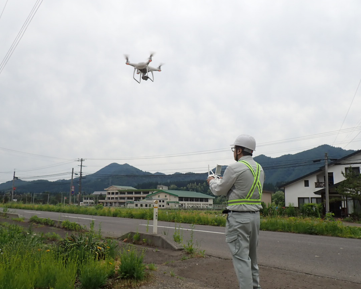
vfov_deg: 50.0
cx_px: 181
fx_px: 310
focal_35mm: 29
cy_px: 151
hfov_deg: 60.4
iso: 100
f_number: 2.8
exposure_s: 1/800
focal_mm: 4.5
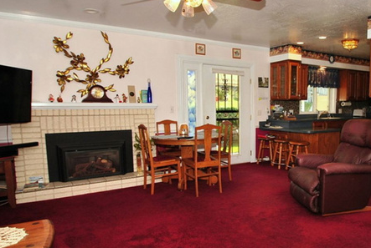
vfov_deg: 49.4
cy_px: 148
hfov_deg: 67.2
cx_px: 251
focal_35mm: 26
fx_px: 268
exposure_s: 1/125
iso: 200
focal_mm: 12
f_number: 4.5
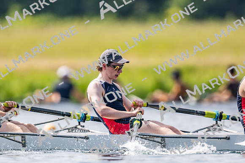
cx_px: 122
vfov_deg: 1.5
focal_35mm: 900
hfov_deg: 2.3
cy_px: 82
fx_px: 6121
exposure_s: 1/2500
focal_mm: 600
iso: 200
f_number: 4
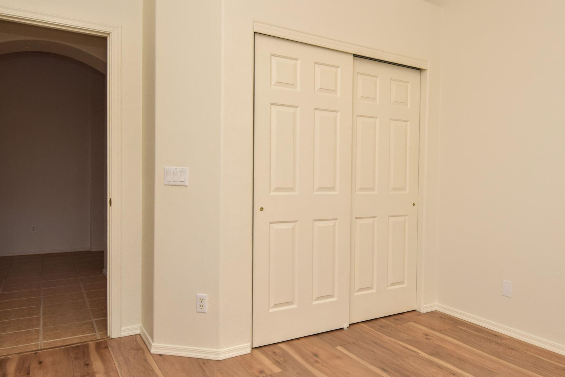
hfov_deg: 66.8
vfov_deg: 47.9
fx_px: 424
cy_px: 195
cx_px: 337
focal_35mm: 27
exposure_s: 1/200
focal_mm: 12
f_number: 9
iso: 400
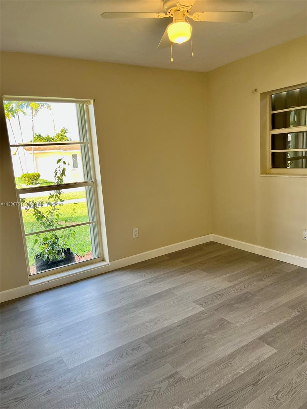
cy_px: 204
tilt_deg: -9.5
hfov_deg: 53.1
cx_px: 154
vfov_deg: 67.3
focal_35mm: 26
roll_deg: +3.9
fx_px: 307
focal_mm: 5.1
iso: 80
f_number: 1.6
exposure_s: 1/121
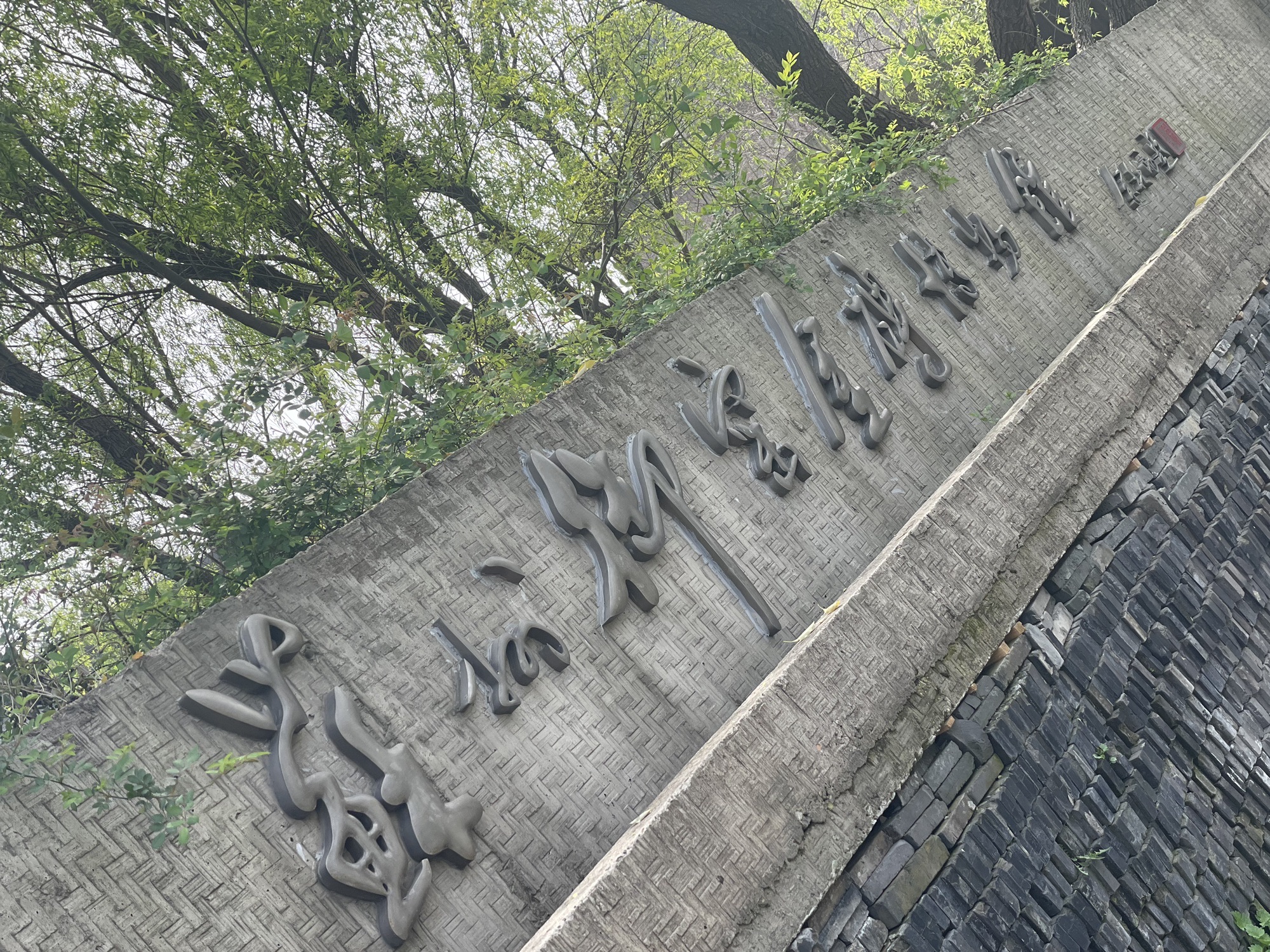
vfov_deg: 28.0
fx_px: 1908
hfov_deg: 36.8
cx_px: 635
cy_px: 476
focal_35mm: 52
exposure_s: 1/480
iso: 32
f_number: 2
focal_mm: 6
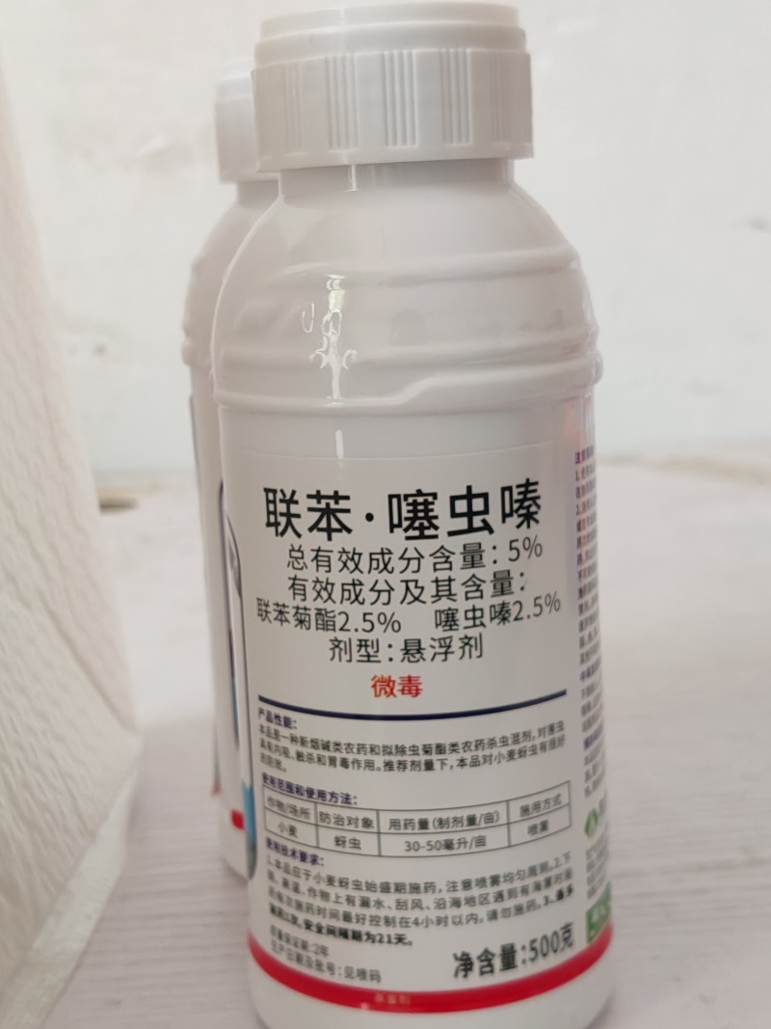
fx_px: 1515
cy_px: 514
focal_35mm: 51
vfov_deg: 37.5
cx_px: 386
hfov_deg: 28.6
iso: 870
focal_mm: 4.84
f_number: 1.88
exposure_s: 1/100
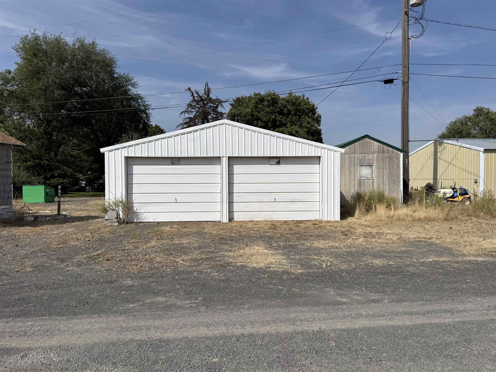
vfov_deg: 56.8
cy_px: 186
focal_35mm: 24
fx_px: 344
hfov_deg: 71.6
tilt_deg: -1.2
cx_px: 248
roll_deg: -0.1
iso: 80
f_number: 1.78
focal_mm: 6.76
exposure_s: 1/11905
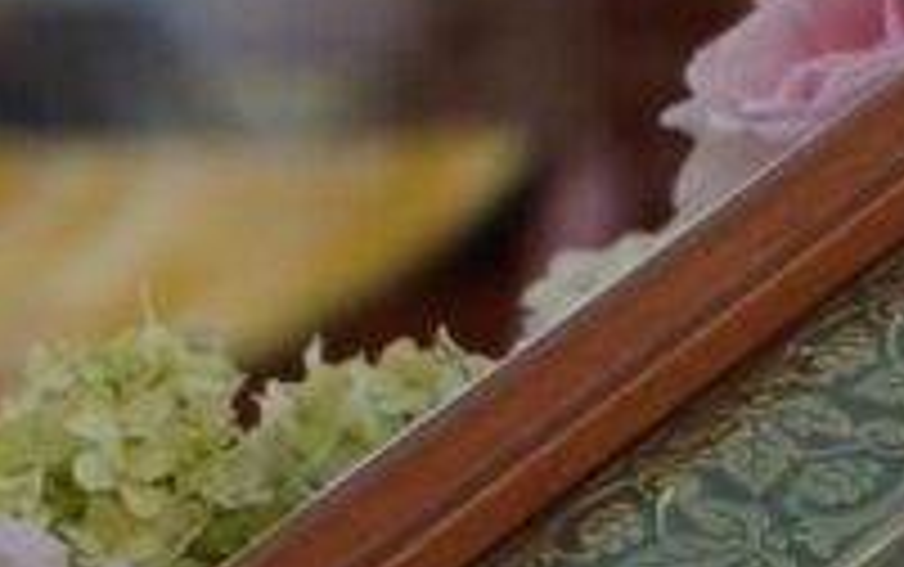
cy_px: 682
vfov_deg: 3.4
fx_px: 9592
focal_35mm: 389
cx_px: 1358
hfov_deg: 5.3
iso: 2000
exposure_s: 1/125
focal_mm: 50
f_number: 5.6
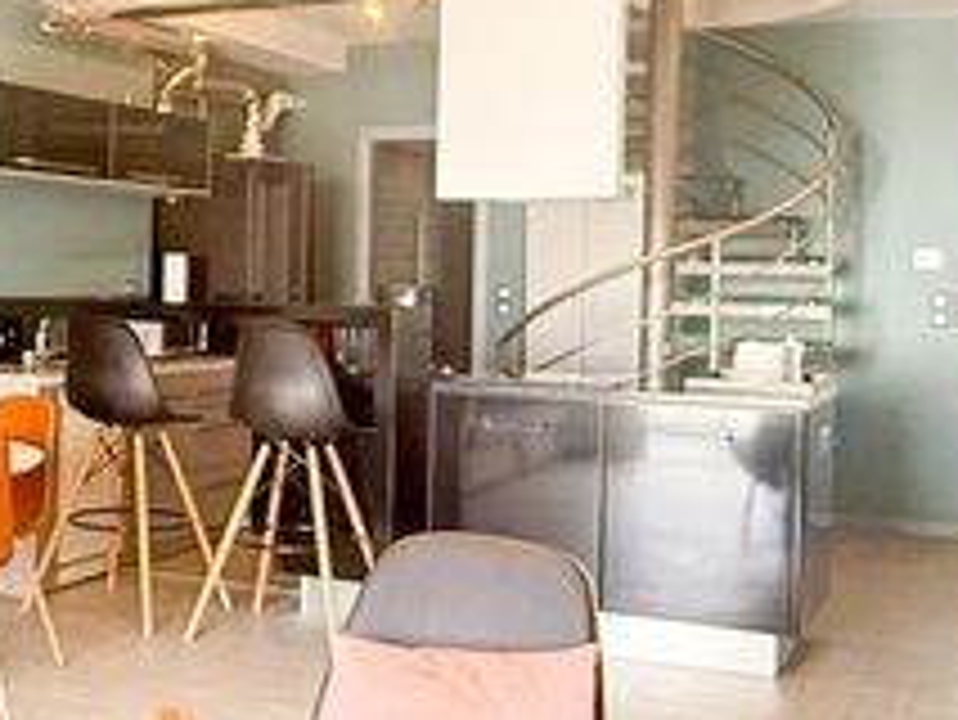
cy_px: 306
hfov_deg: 42.3
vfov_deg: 34.3
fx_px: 1163
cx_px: 162
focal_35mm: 42
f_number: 2.2
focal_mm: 2.22
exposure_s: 1/60
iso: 500
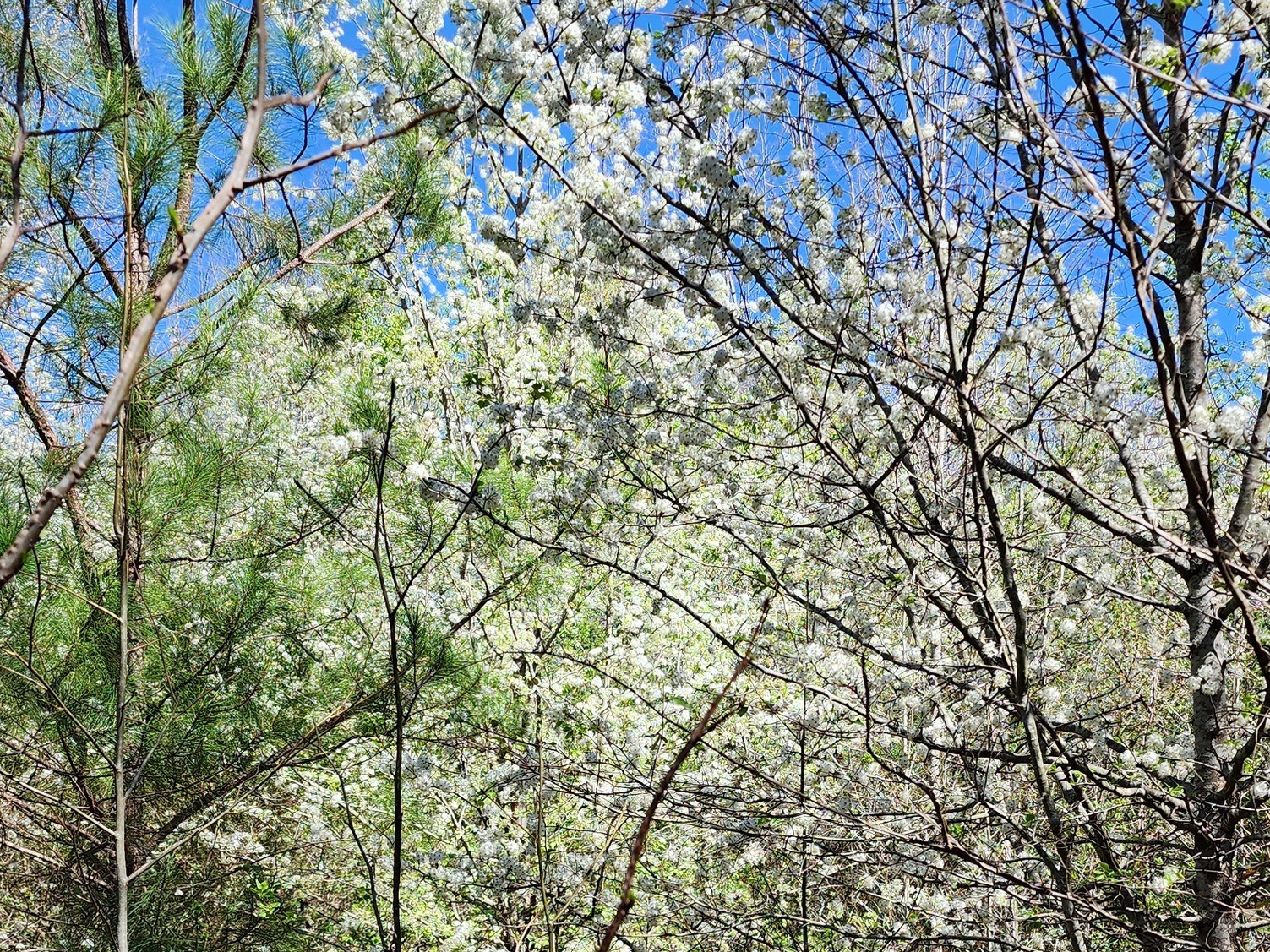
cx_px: 733
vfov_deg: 30.0
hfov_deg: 40.3
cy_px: 786
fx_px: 1724
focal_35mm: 47
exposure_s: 1/423
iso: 12
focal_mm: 6.4
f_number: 1.8
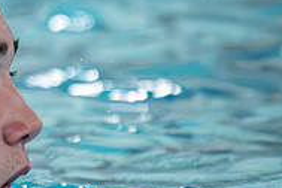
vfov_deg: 0.8
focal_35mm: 1735
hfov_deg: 1.2
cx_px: -163
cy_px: 23
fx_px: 13590
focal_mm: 280
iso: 10000
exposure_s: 1/1000
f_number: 4
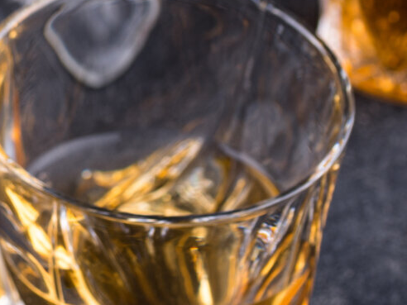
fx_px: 4938
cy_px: 123
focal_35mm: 420
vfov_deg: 3.5
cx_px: -328
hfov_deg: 4.7
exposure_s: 1/80
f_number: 8
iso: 100
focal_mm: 105
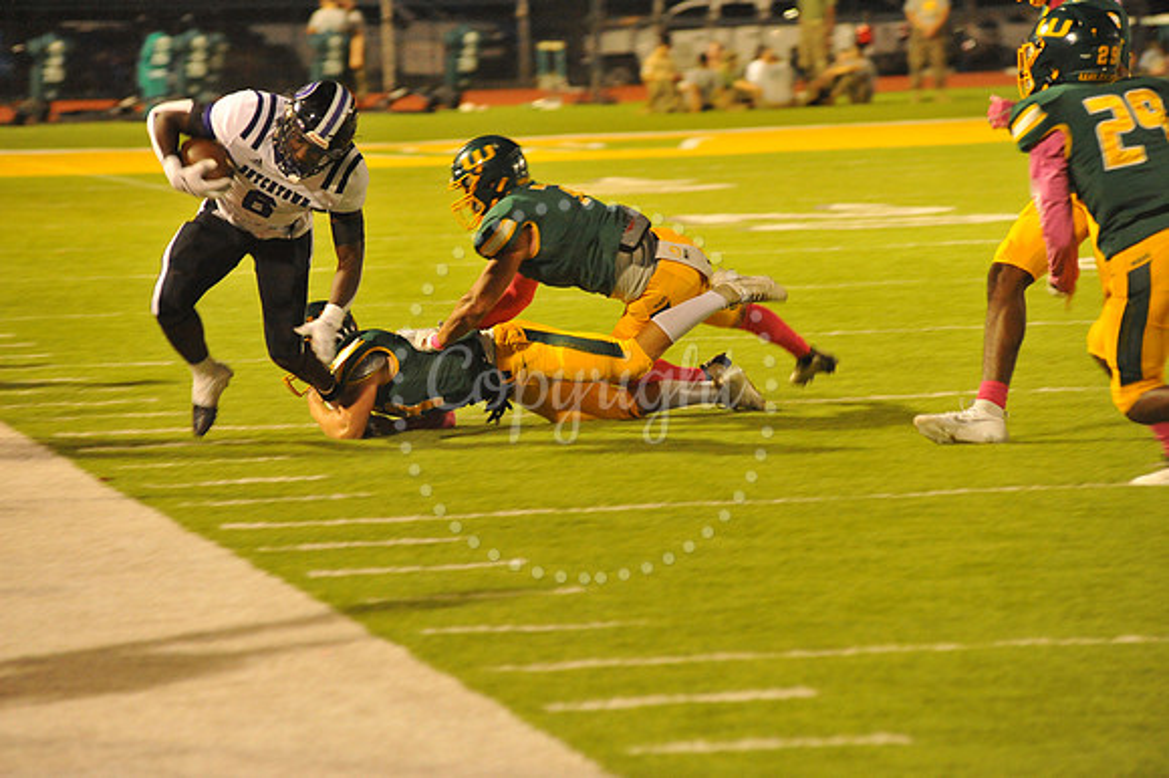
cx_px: 584
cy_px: 389
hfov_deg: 10.3
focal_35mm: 200
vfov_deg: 6.9
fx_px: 6490
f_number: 5.6
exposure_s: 1/160
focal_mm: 200
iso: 6400
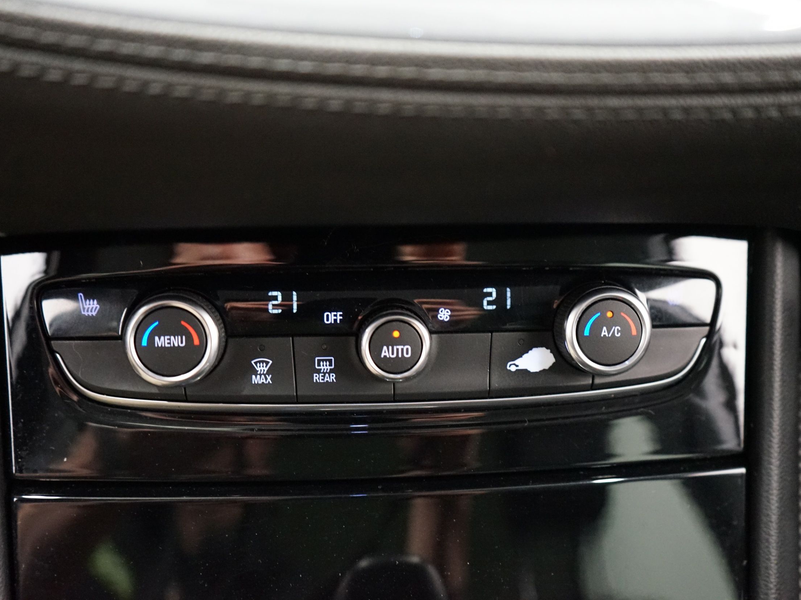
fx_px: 833
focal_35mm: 36
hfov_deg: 51.3
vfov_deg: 39.7
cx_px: 424
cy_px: 299
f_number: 4
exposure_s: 1/30
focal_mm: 33
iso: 6400
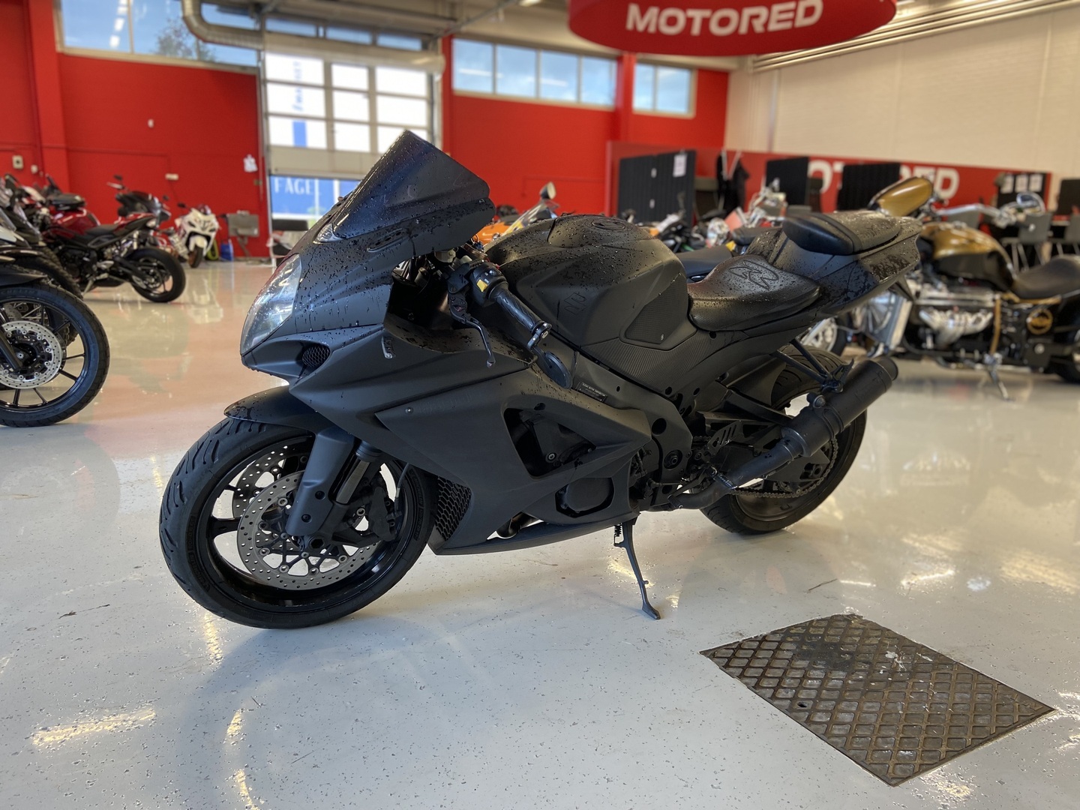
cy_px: 405
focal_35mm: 26
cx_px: 540
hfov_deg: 67.3
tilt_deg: -12.0
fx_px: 811
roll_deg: -0.8
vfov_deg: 53.1
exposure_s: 1/50
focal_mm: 4.25
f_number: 1.8
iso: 100
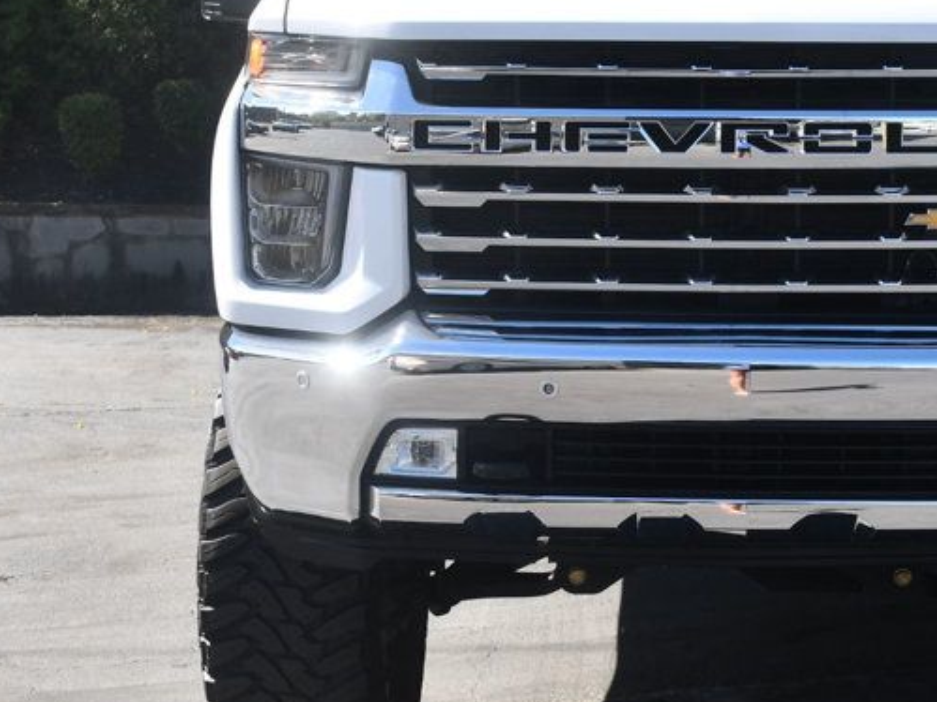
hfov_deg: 25.1
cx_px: 670
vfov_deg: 19.1
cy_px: 259
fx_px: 2084
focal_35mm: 77
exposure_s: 1/250
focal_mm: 26
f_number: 8
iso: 180
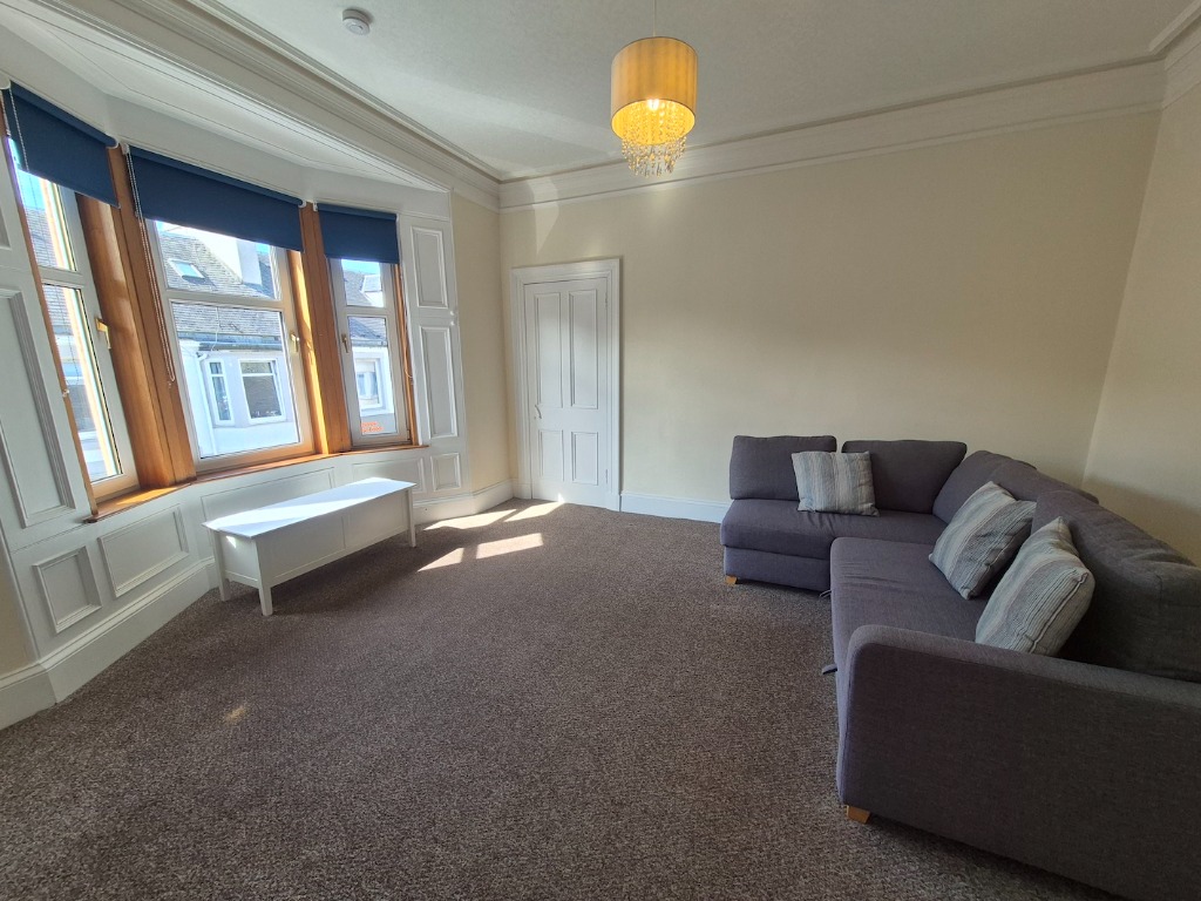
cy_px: 450
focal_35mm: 13
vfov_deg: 89.9
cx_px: 600
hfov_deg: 106.2
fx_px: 451
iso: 50
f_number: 2.2
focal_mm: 1.74
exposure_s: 1/100
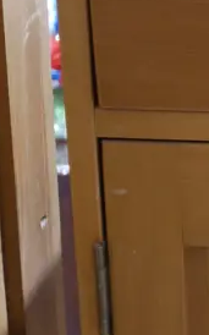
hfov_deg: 10.6
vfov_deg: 18.7
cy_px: 226
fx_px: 1013
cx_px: 450
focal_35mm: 111
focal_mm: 14
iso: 1000
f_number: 3.5
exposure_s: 1/60
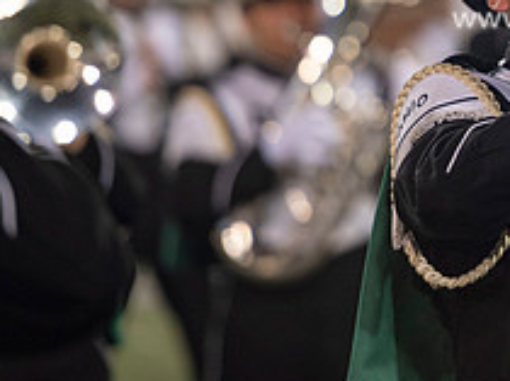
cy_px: -68
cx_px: 619
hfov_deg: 3.9
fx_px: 7432
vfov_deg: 2.9
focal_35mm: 505
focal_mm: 190
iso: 1000
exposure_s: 1/500
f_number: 2.8
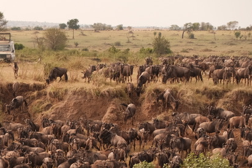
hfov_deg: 9.8
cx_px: -63
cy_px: 199
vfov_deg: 6.6
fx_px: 1442
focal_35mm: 206
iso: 320
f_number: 4.5
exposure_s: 1/640
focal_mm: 52.1
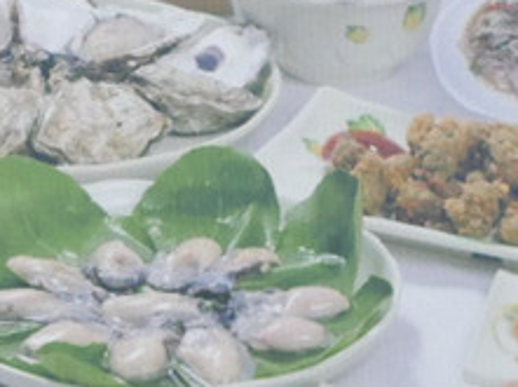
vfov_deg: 10.7
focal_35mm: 136
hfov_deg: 13.8
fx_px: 2032
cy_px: 417
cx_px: -202
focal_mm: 15
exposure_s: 1/60
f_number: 1.7
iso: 1250
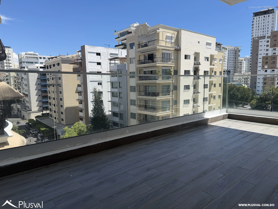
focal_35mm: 24
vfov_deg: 56.8
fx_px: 193
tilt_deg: -7.0
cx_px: 139
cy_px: 104
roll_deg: +1.5
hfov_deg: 71.6
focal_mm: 6.76
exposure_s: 1/4405
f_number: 1.78
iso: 80
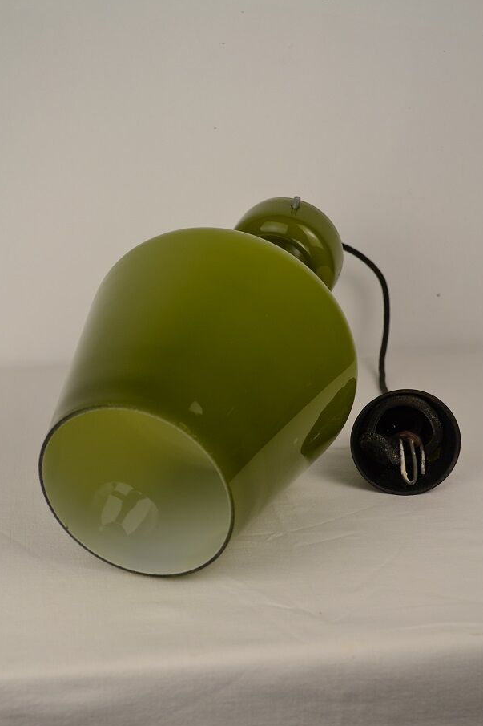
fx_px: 1077
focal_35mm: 54
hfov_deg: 25.3
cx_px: 242
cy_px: 361
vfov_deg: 37.2
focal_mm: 35
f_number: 5.6
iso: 250
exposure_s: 1/125
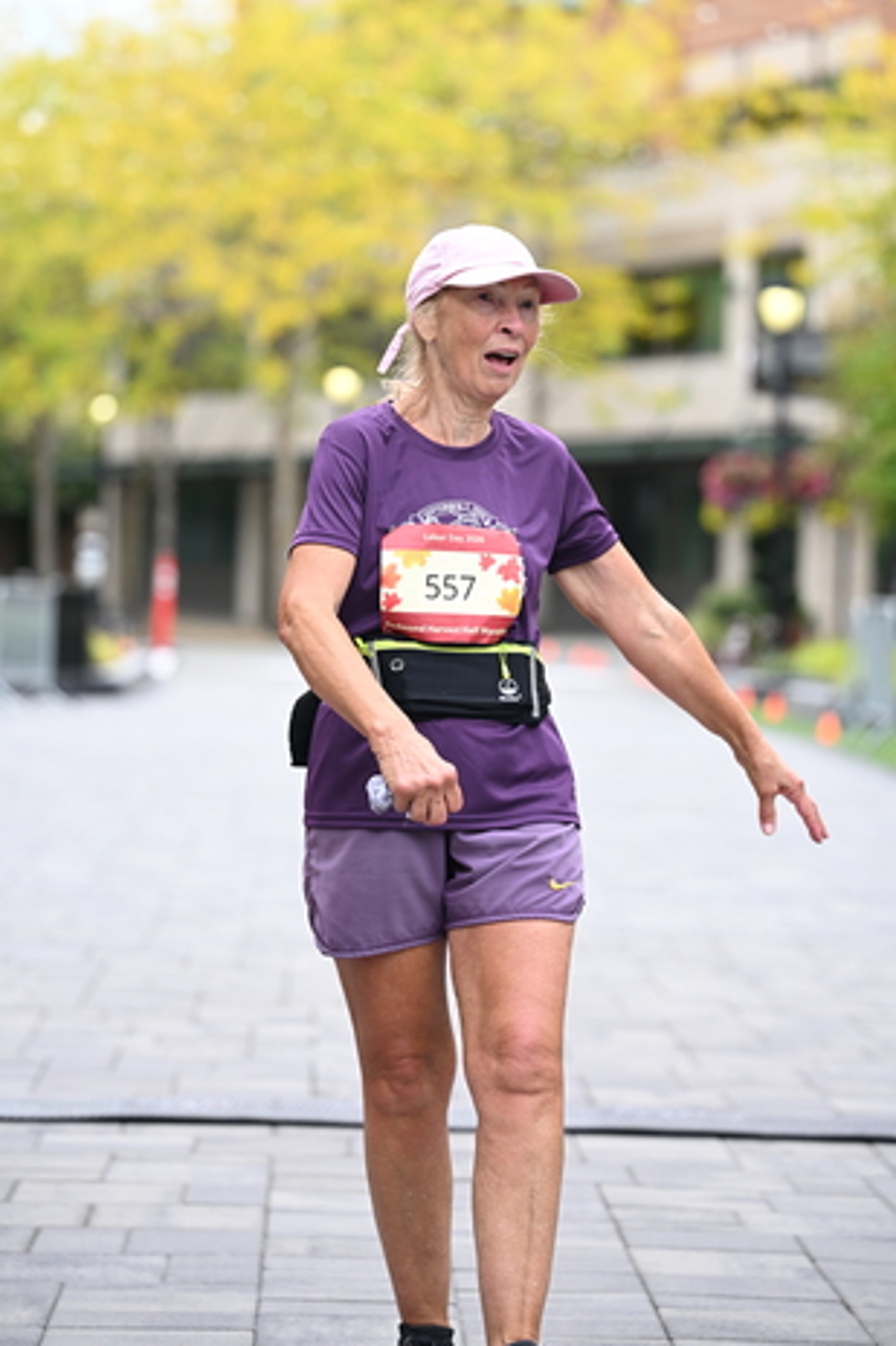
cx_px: 506
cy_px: 583
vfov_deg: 16.9
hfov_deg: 11.3
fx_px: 4520
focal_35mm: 121
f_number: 2.8
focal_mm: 102
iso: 400
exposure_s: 1/1000
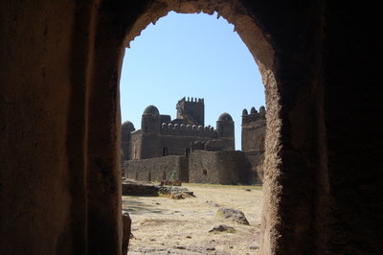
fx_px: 415
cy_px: 128
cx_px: 192
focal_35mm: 39
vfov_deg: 34.2
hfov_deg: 49.6
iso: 200
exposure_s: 1/250
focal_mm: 26
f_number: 8
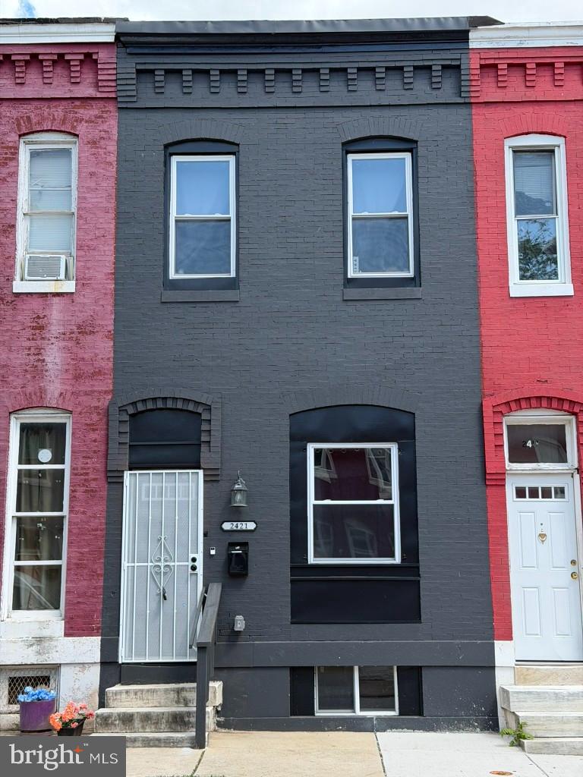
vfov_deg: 39.7
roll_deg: +0.3
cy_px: 388
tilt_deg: +10.7
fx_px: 1078
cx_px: 292
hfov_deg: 30.3
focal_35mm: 48
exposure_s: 1/1203
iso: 80
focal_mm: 6.76
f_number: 1.78
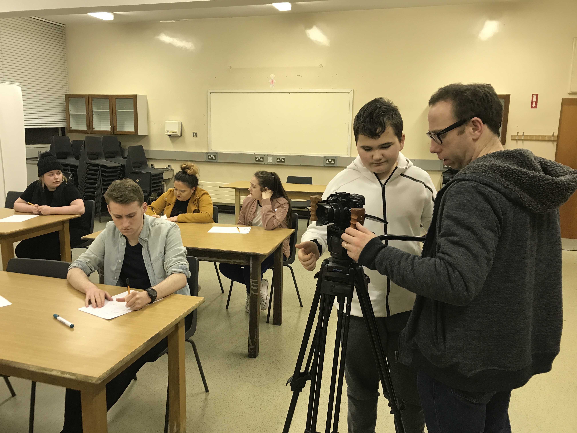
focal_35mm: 28
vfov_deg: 49.7
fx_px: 467
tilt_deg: -9.7
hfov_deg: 63.4
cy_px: 216
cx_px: 288
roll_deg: -0.5
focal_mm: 3.99
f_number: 1.8
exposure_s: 1/25
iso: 32
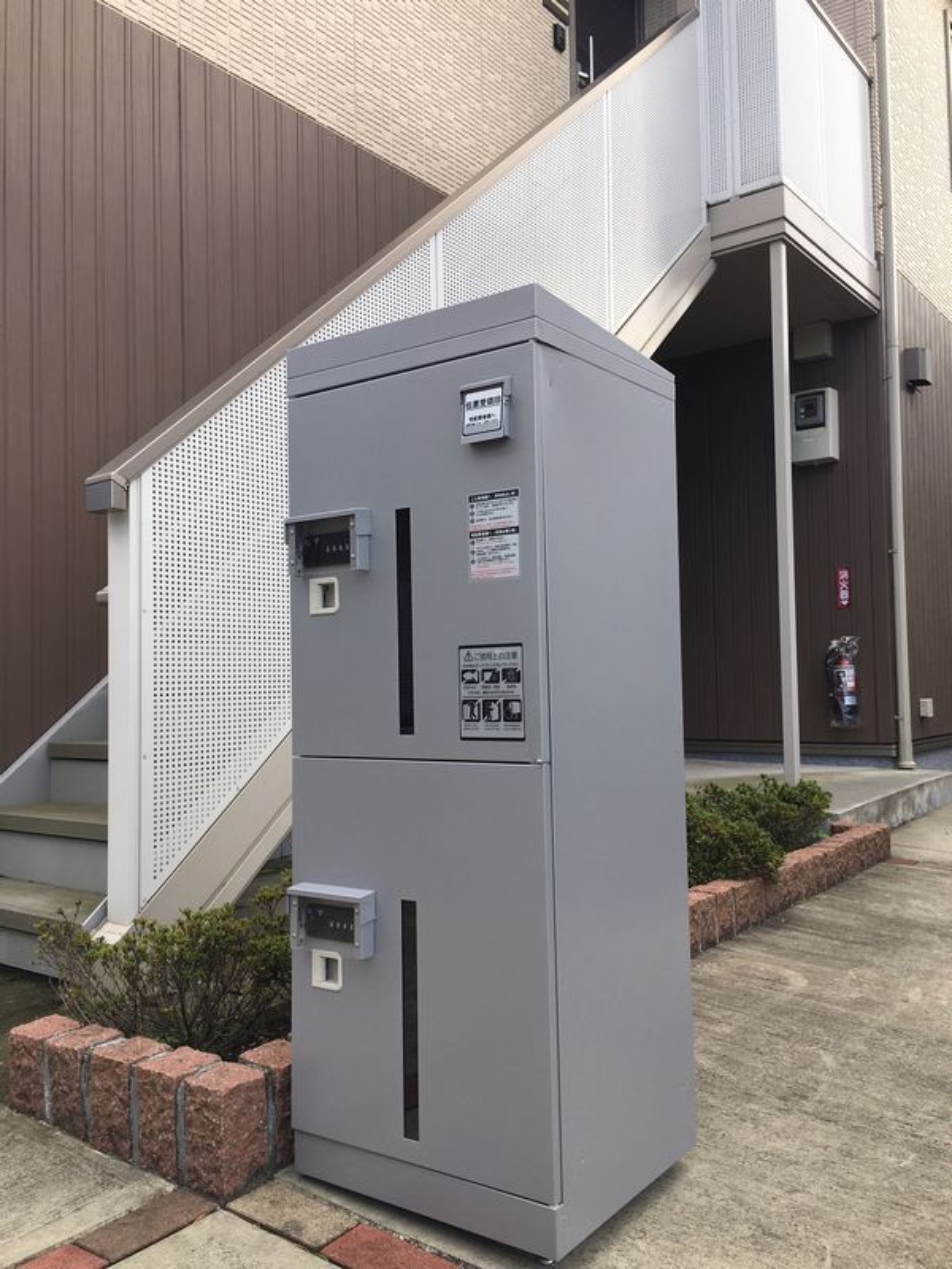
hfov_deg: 48.2
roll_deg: +0.6
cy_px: 634
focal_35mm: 29
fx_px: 1063
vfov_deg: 61.7
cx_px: 476
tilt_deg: +4.8
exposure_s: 1/288
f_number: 2.2
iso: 25
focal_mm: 4.15
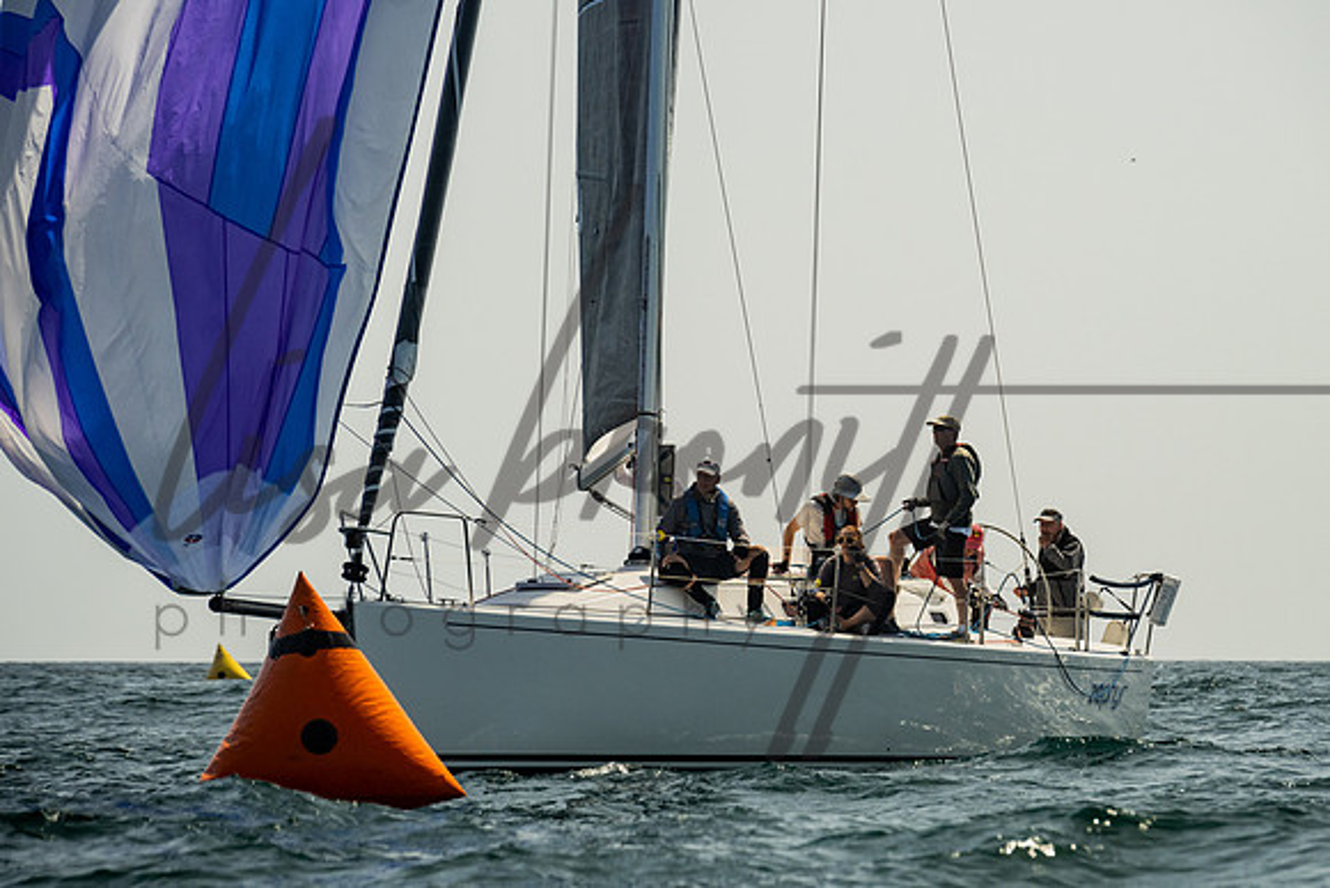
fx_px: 10181
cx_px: 828
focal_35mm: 276
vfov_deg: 5.0
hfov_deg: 7.5
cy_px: 415
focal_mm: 200
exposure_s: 1/1250
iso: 320
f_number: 6.3
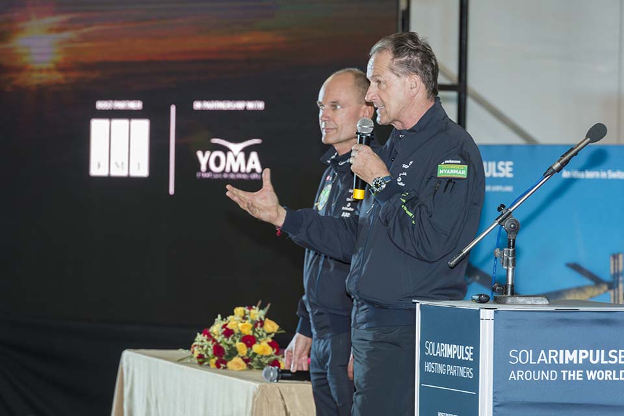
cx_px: 312
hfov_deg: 10.3
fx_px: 3465
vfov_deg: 6.9
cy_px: 208
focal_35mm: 200
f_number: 8
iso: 1250
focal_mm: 200
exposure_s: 1/60
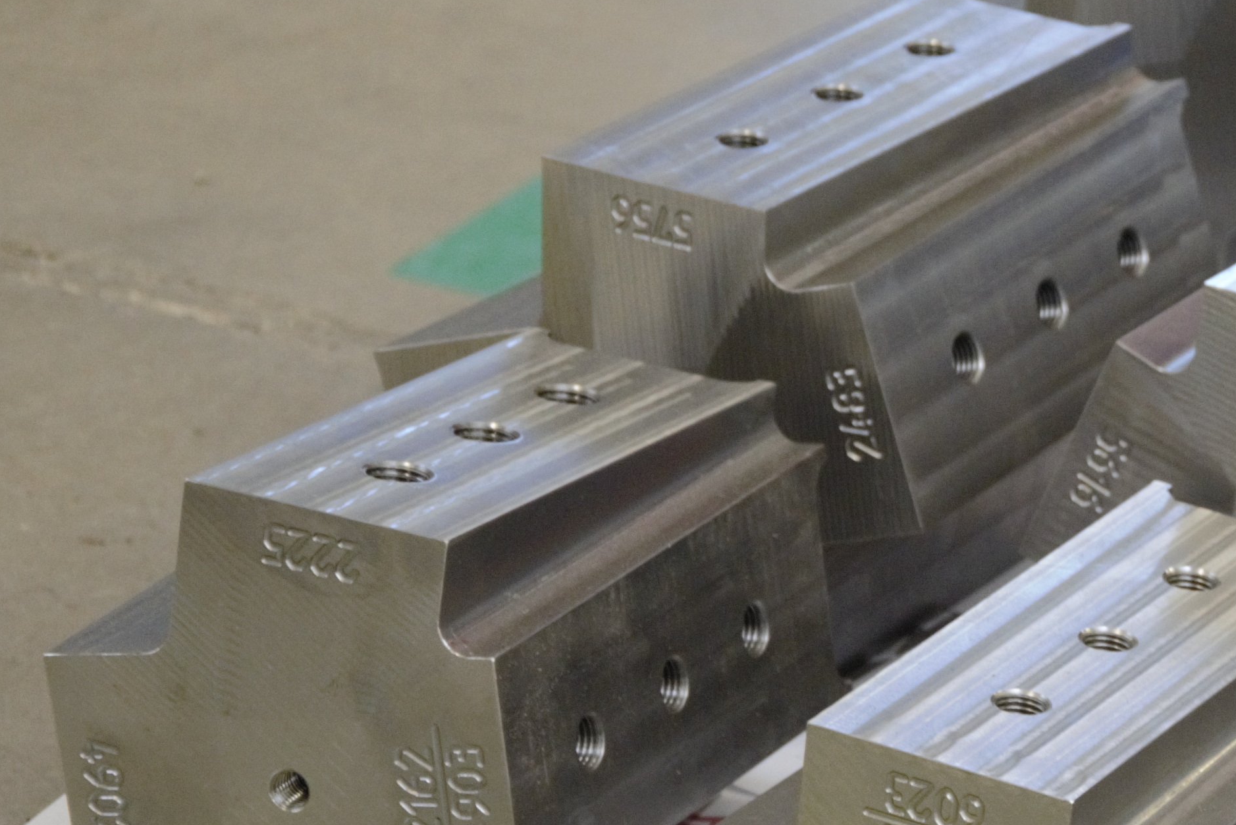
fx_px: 8344
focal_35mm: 243
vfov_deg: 5.7
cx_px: 1484
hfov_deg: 8.4
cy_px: 573
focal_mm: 66
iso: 400
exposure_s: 1/40
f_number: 5.3
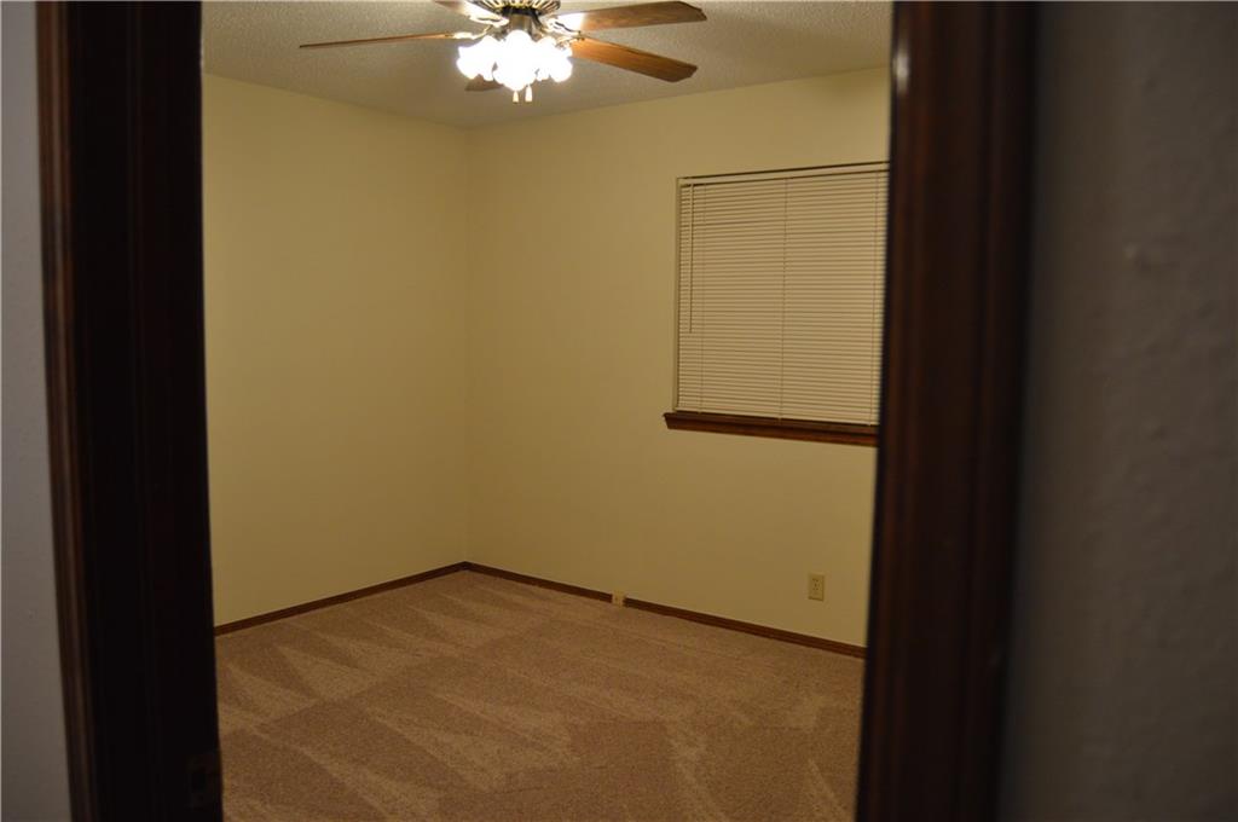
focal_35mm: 27
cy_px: 411
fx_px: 927
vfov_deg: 47.8
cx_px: 619
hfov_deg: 67.4
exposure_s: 1/60
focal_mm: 18
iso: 640
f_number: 3.5
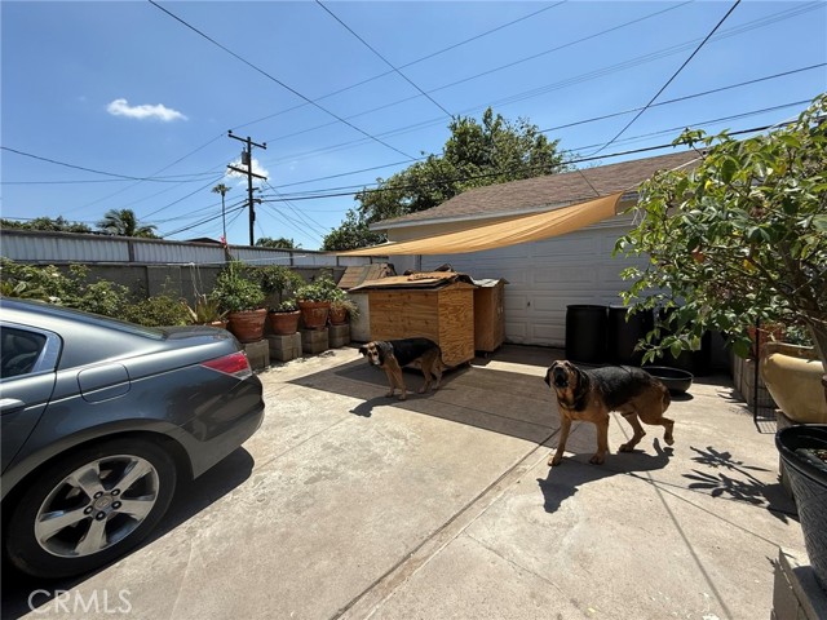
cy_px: 310
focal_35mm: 14
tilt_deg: -5.3
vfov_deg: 85.7
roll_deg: +0.6
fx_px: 334
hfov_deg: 102.1
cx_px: 414
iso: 50
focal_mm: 2.22
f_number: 2.2
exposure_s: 1/1572
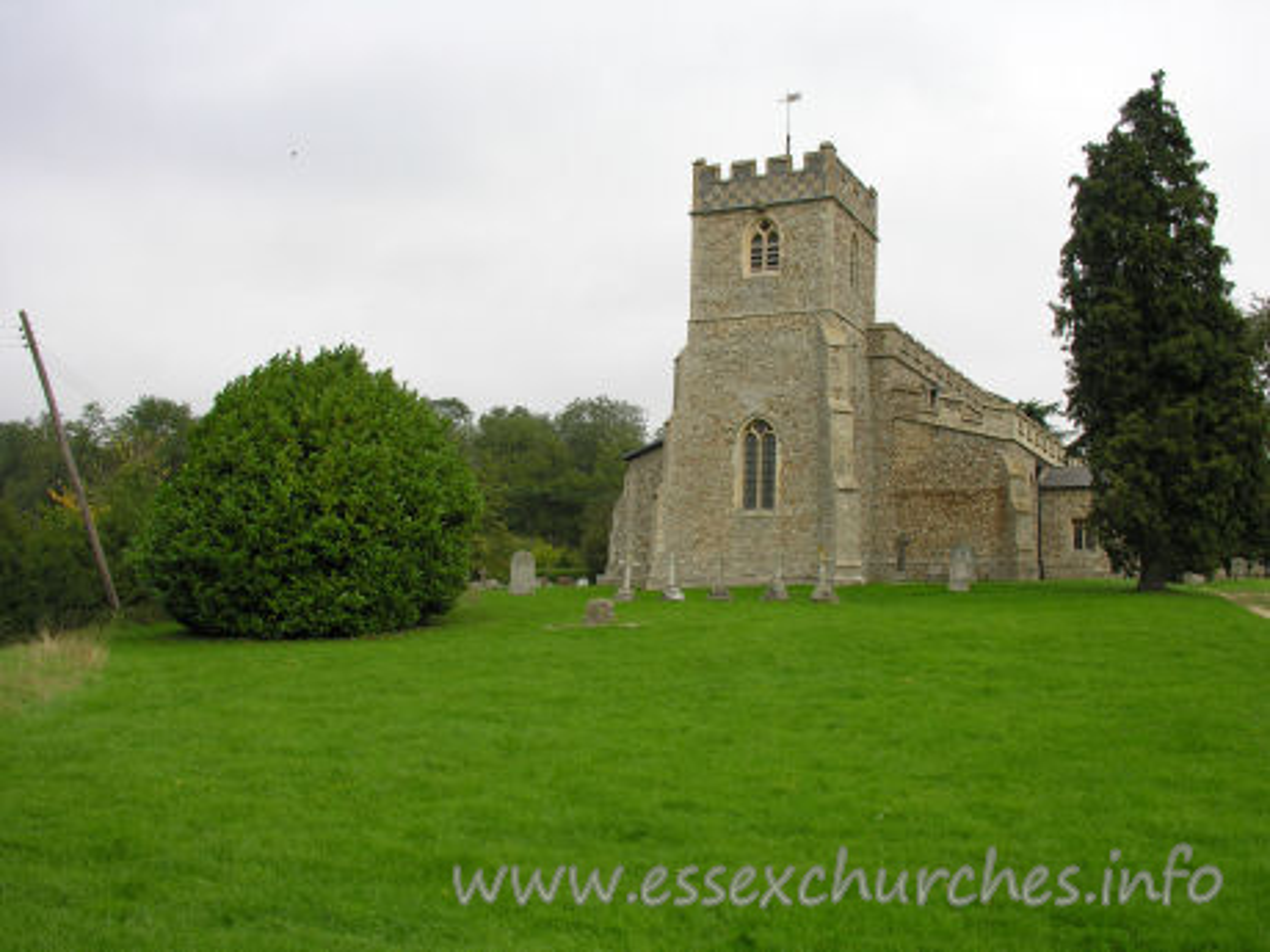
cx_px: 635
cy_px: 476
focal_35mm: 35
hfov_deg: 52.6
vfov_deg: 40.7
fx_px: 1284
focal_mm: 8.9
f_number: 5
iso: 50
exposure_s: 1/114
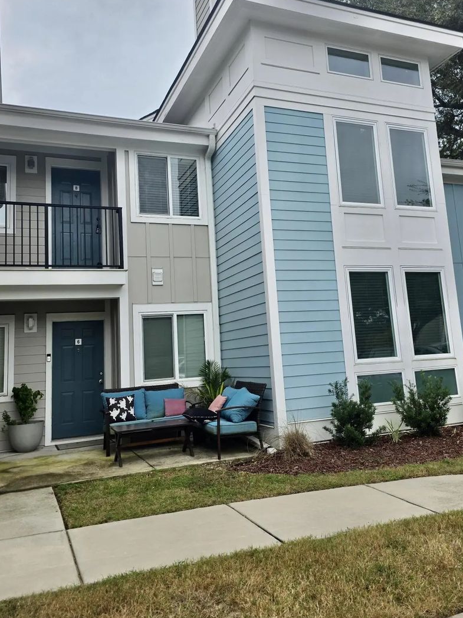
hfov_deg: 46.7
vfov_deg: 59.7
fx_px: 535
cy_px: 263
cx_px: 250
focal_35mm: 30
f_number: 1.7
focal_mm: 6.3
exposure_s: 1/2099
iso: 80
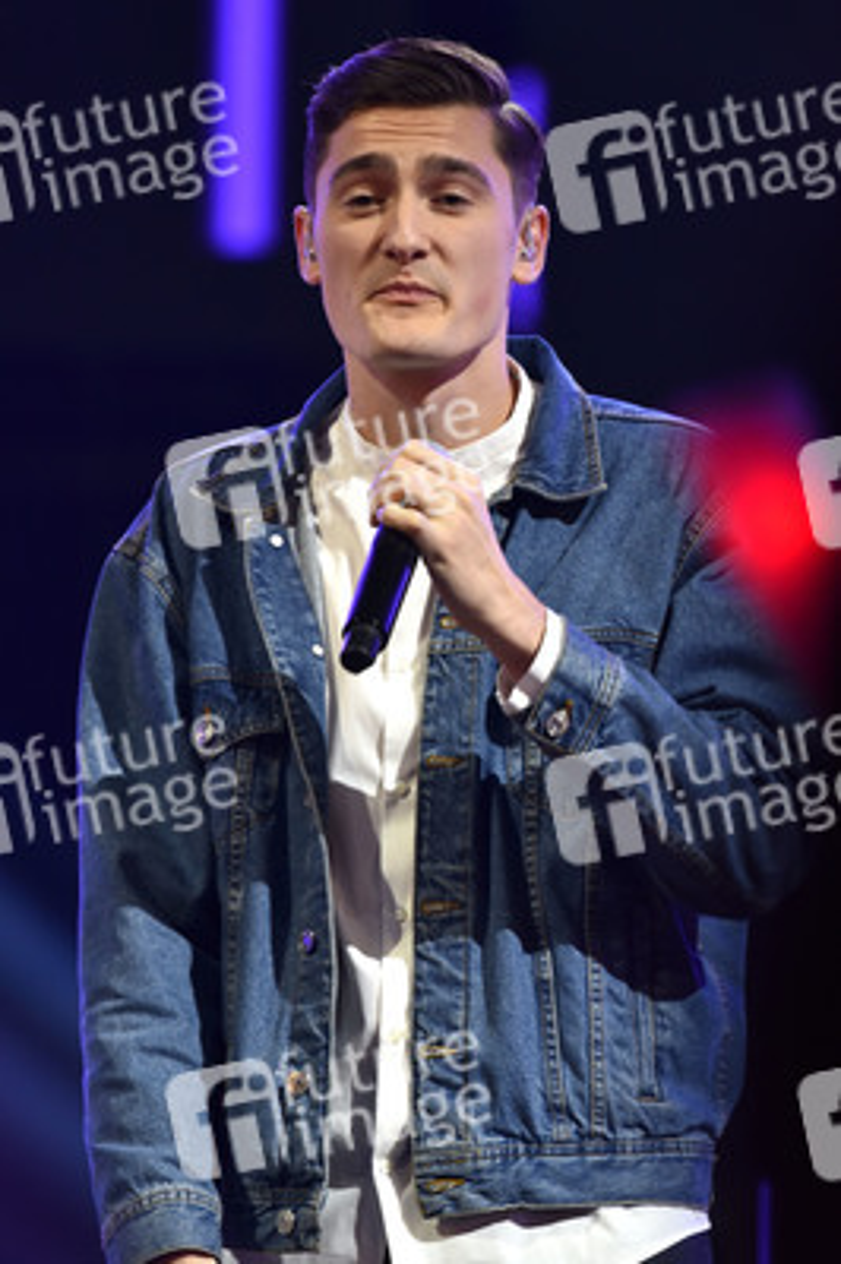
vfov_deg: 5.7
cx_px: 420
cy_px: 632
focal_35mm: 360
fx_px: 12636
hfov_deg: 3.8
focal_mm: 360
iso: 1250
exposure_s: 1/160
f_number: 5.6
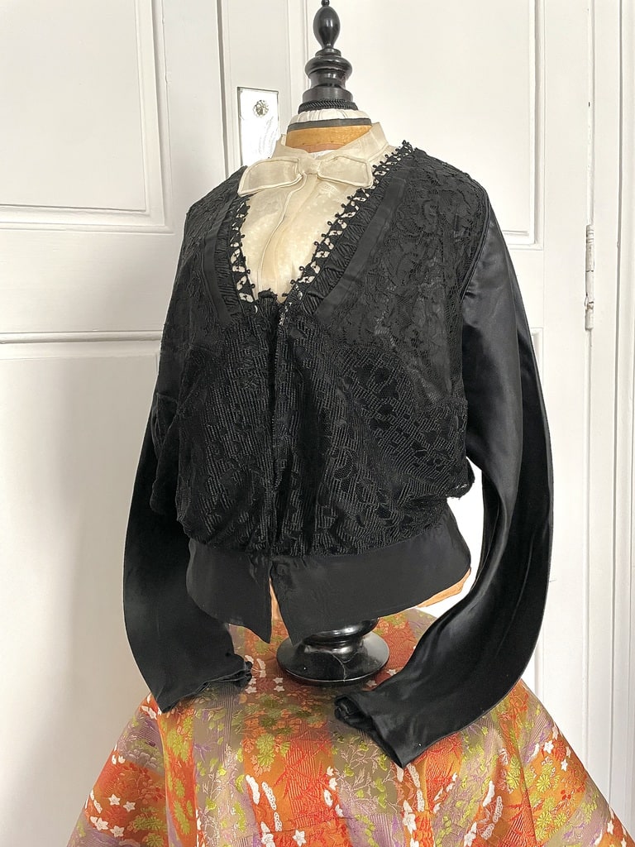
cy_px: 424
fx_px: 636
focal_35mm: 26
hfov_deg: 53.1
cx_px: 318
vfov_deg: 67.3
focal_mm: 4.2
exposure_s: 1/60
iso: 250
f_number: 1.6
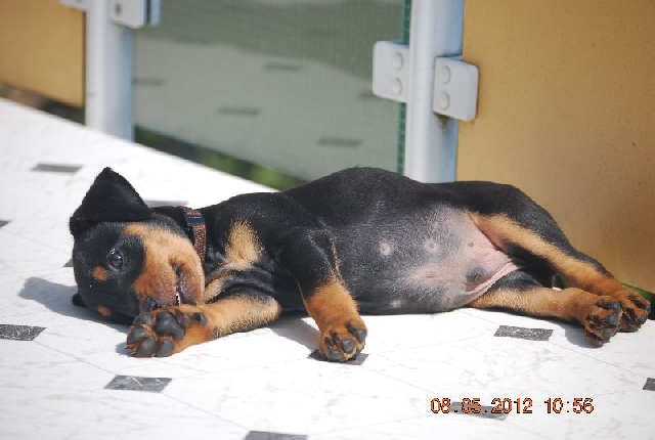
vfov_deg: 7.4
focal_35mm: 188
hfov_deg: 10.9
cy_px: 220
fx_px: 3419
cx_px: 328
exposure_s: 1/500
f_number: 5.6
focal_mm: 125
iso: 110
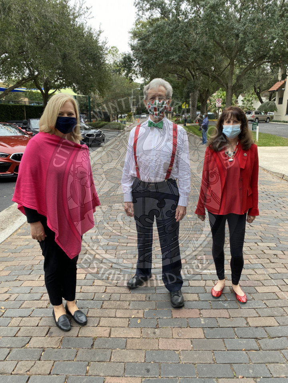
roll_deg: -0.1
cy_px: 192
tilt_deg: -15.7
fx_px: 288
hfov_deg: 53.1
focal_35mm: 26
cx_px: 144
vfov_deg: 67.3
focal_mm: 4.25
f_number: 1.8
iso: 80
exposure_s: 1/121
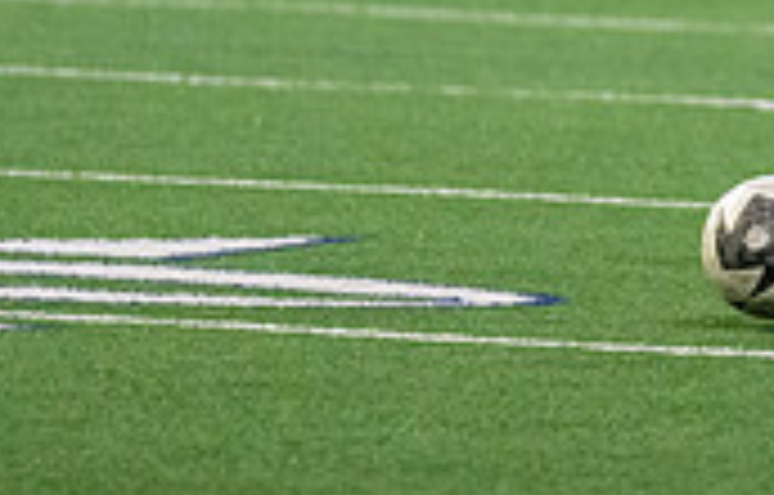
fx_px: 19556
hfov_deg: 2.3
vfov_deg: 1.4
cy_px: -300
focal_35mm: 921
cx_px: 1245
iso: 5000
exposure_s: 1/1250
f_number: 2.8
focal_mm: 200
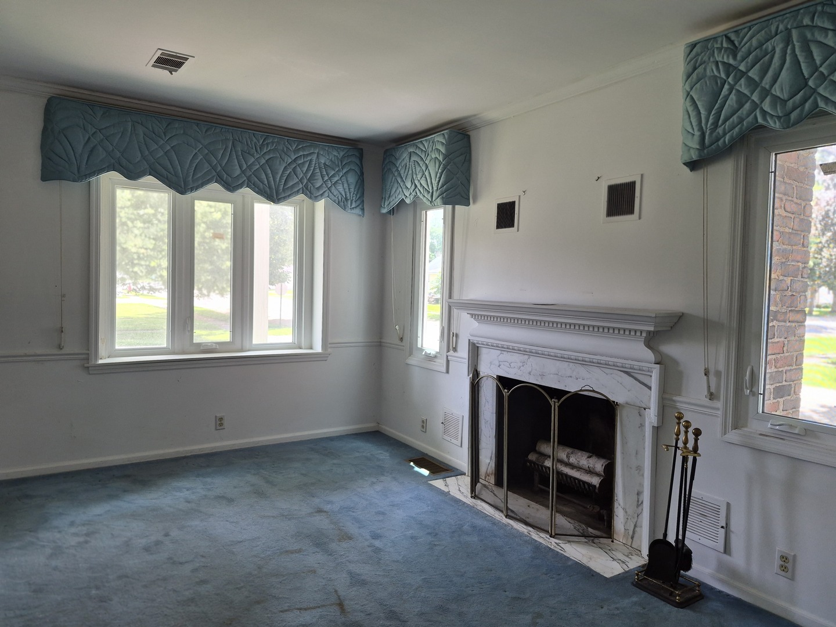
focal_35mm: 23
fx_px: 555
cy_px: 314
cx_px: 418
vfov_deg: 58.9
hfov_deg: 73.9
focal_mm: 5.4
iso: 160
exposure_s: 1/180
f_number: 1.8
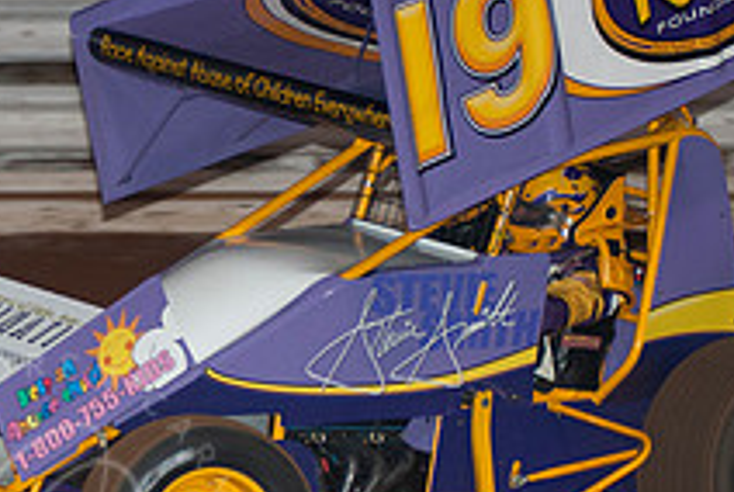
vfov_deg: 4.2
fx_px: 6697
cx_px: 35
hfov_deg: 6.3
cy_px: 239
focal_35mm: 328
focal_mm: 80
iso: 250
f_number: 3.2
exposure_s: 1/400
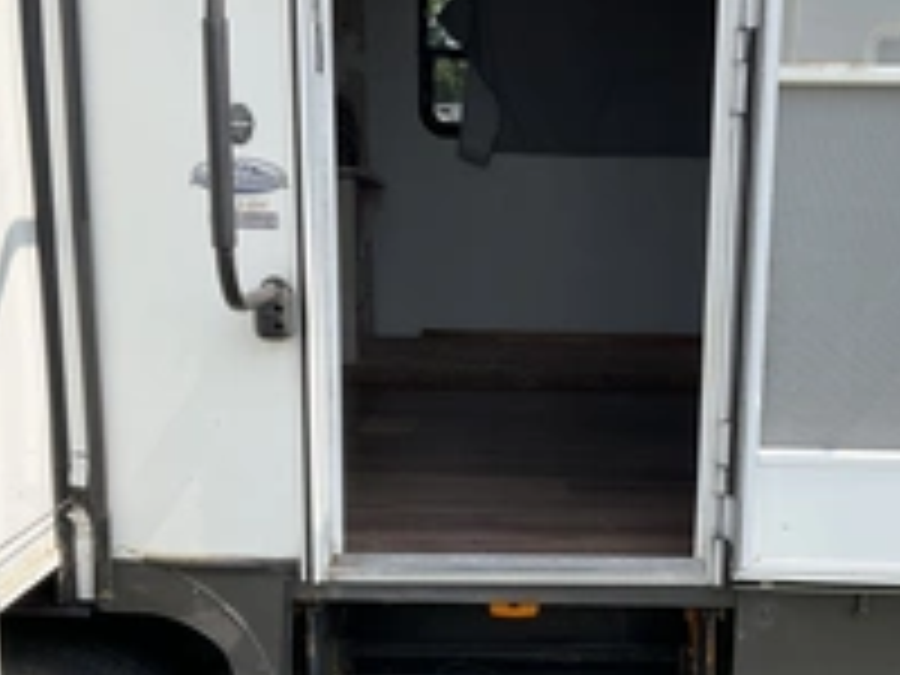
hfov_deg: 33.0
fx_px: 1508
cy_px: 544
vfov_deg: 24.8
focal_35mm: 58
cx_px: 598
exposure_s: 1/1342
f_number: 1.8
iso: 25
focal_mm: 3
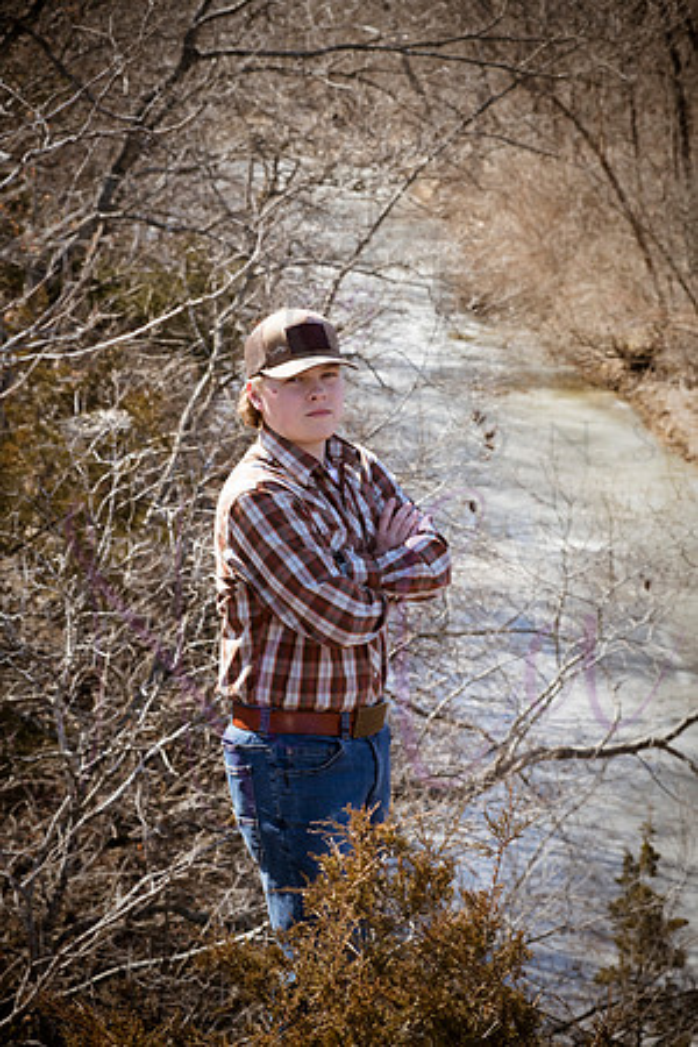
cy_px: 524
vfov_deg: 19.5
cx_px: 349
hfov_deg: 13.0
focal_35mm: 105
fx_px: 3054
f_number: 13
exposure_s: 1/320
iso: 800
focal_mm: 105
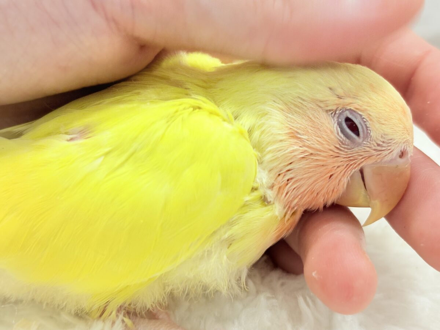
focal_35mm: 52
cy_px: 165
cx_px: 220
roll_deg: +0.7
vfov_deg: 28.0
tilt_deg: -26.2
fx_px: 661
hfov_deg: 36.8
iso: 64
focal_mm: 5.96
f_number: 1.6
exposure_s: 1/50
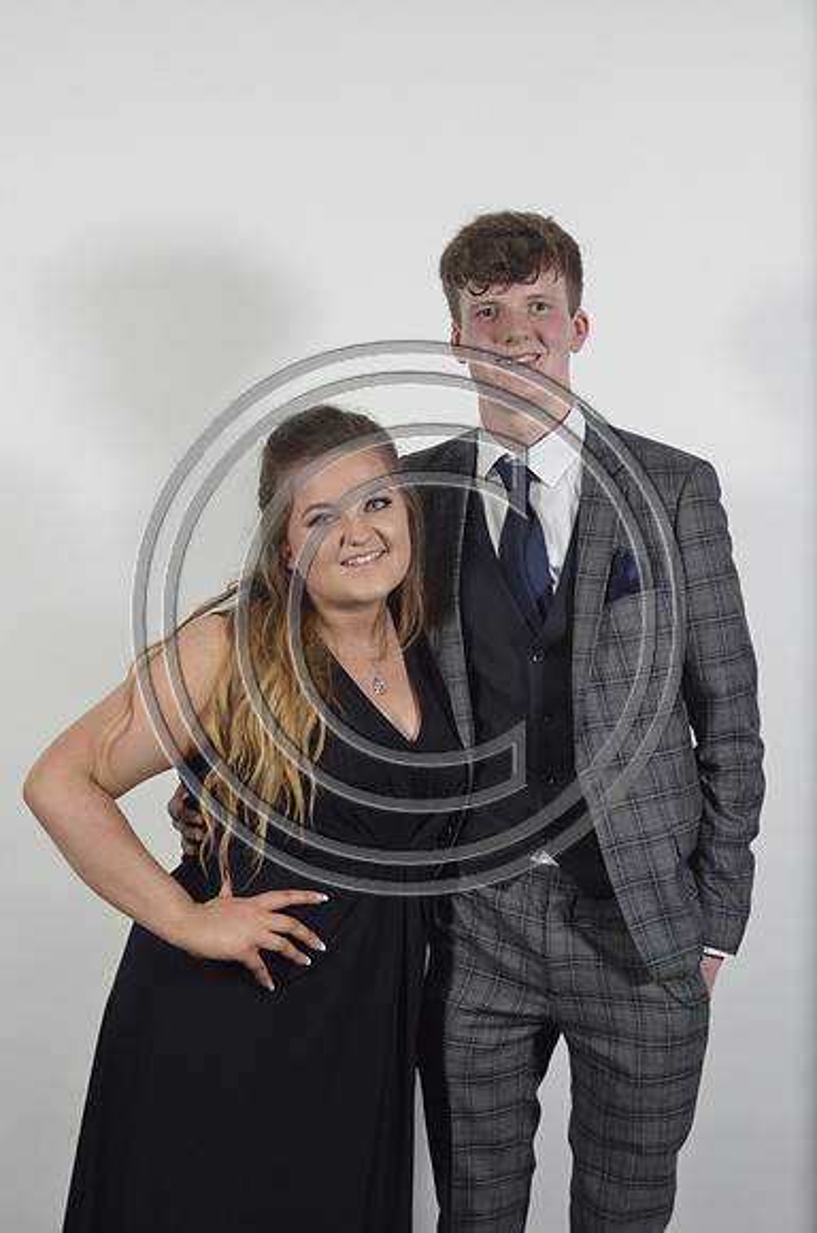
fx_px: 2155
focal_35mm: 63
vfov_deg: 32.0
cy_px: 616
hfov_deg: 21.5
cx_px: 408
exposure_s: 1/200
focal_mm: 42
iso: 1600
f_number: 5.6
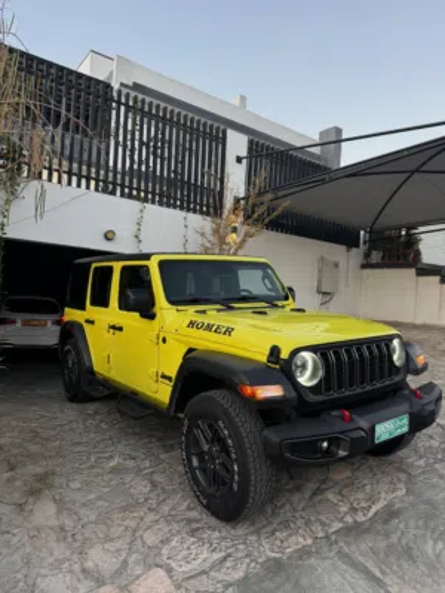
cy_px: 296
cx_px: 222
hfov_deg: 56.8
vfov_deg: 71.6
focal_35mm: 24
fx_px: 411
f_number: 1.78
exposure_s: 1/121
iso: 100
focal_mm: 6.76
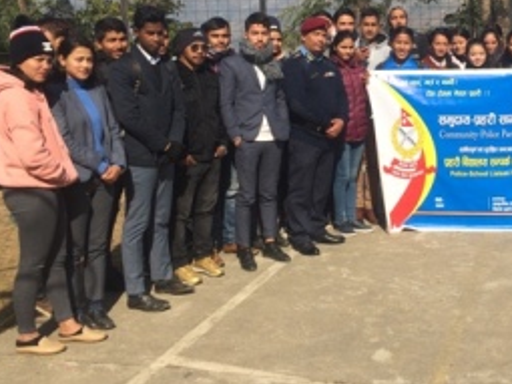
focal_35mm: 51
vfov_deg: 28.1
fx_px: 754
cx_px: 390
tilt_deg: -4.4
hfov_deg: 36.5
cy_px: 99
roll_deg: +1.0
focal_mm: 4.15
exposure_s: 1/2415
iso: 32
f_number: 2.2
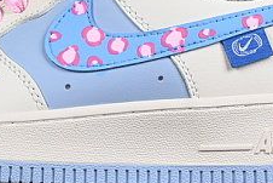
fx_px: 2011
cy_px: -13
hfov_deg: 7.8
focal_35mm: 265
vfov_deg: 5.2
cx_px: 64
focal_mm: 50
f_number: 8
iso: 160
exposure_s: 1/80
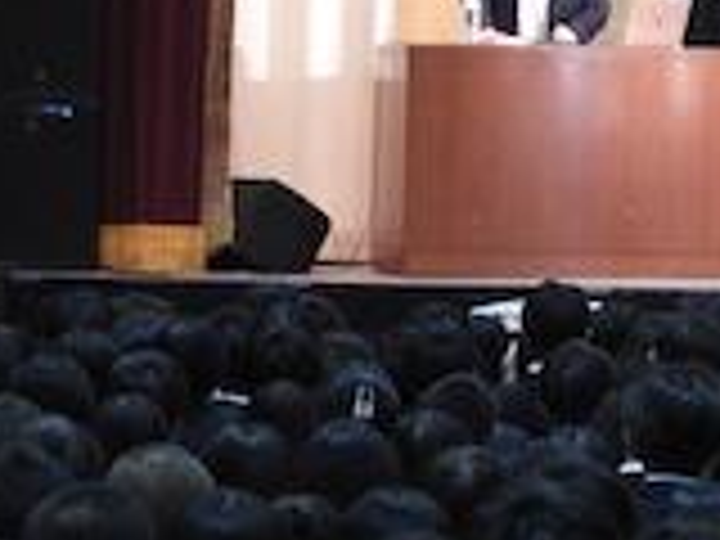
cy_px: 72
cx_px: 4
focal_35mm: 374
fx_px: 7779
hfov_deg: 5.3
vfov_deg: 4.0
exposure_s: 1/15
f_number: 5.2
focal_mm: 26.9
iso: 500
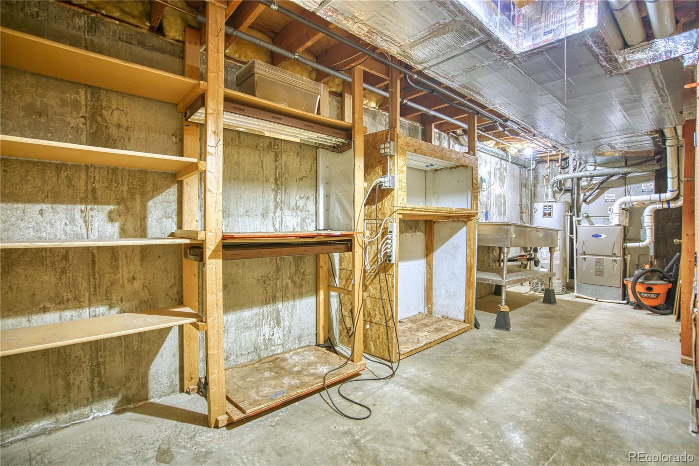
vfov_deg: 73.7
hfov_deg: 96.7
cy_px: 233
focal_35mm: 16
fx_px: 311
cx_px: 350
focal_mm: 16
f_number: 4
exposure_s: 1/3.33
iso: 500
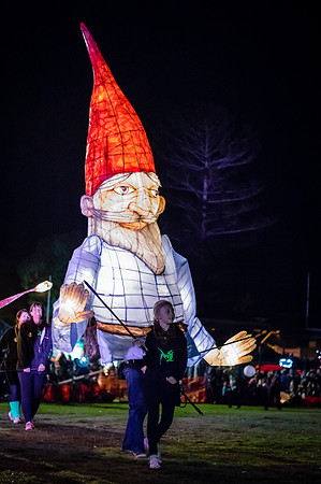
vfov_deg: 27.0
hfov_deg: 18.1
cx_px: 160
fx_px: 1005
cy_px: 242
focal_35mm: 75
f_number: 2
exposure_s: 1/100
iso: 6400
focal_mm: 50
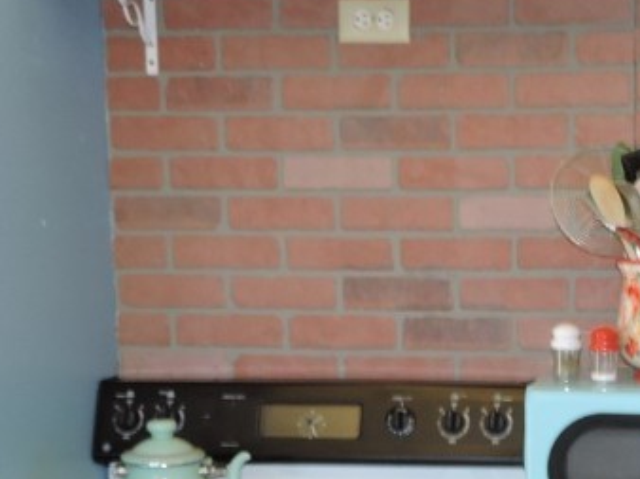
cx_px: 606
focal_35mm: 91
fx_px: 1681
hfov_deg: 21.0
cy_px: 441
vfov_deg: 16.0
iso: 200
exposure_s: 1/30
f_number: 3.1
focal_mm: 5.4
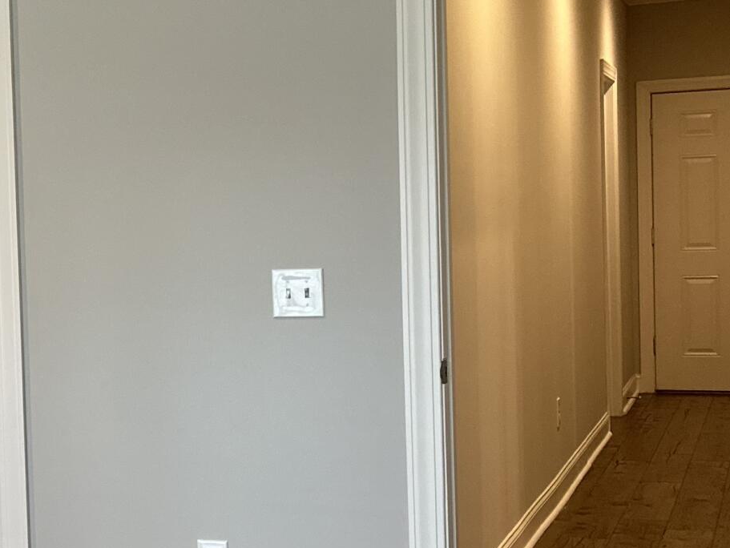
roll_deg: +1.4
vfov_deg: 18.7
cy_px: 286
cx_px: -210
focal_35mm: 79
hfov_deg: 22.2
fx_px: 1667
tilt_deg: -0.8
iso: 250
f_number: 1.78
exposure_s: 1/60
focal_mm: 6.86
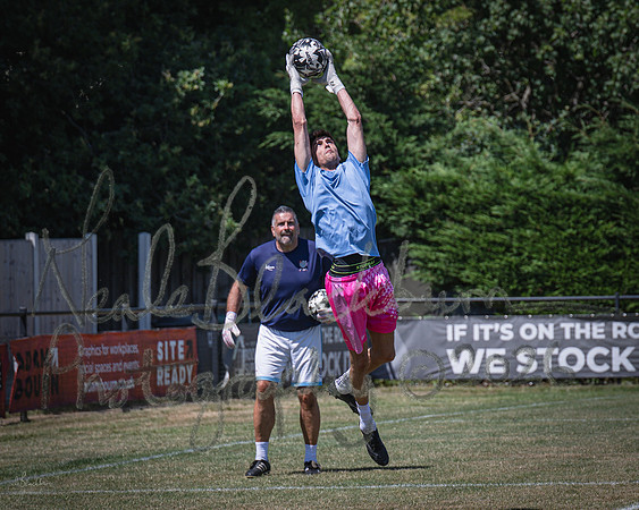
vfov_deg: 6.4
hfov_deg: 8.0
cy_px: 310
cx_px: 392
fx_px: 4562
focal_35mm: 241
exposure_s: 1/2500
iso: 100
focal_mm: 92
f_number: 2.8
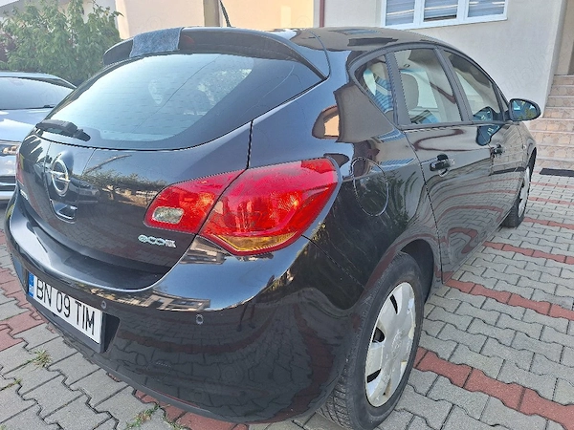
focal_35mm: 23
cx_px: 287
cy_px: 215
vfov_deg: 58.9
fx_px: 381
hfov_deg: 73.9
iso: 40
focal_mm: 5.54
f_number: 1.8
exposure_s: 1/227
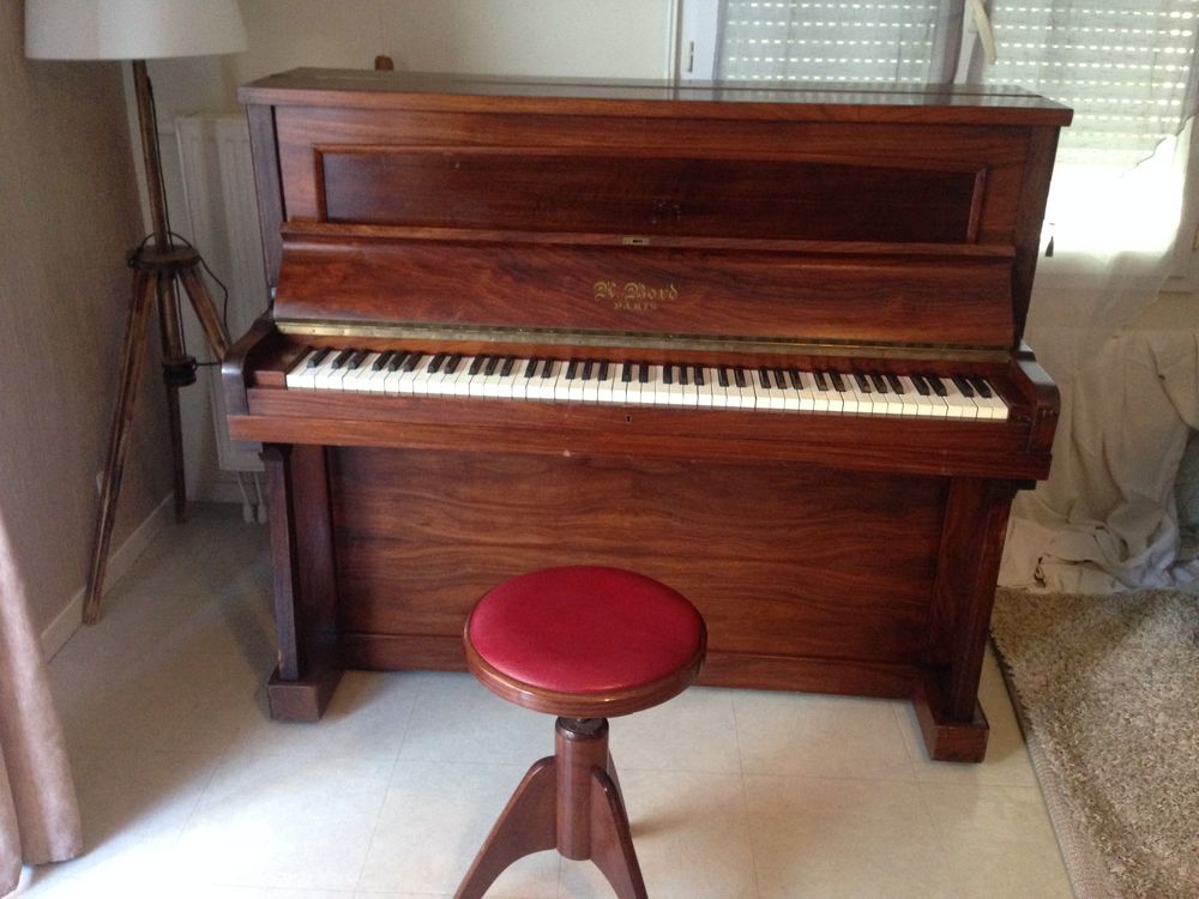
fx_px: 1143
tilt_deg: -23.1
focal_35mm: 33
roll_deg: +0.2
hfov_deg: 55.4
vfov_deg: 42.9
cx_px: 600
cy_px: 450
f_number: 2.4
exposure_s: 1/20
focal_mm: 4.12
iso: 320
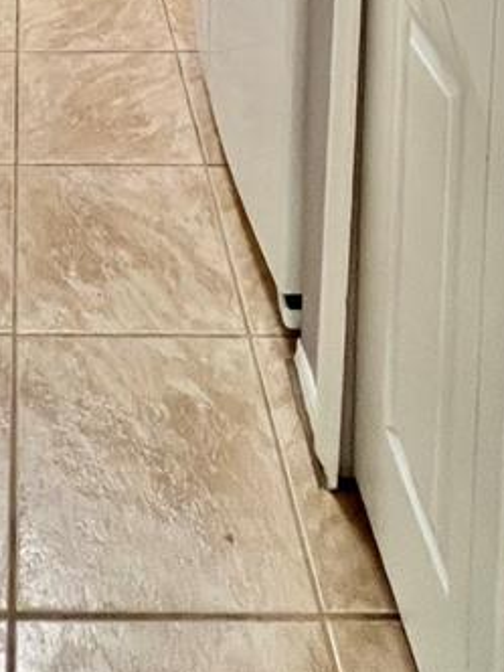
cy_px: -451
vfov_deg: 24.6
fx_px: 912
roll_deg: +0.2
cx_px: 20
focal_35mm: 47
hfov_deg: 29.2
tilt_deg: -4.1
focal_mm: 1.57
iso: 160
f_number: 1.8
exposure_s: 1/135
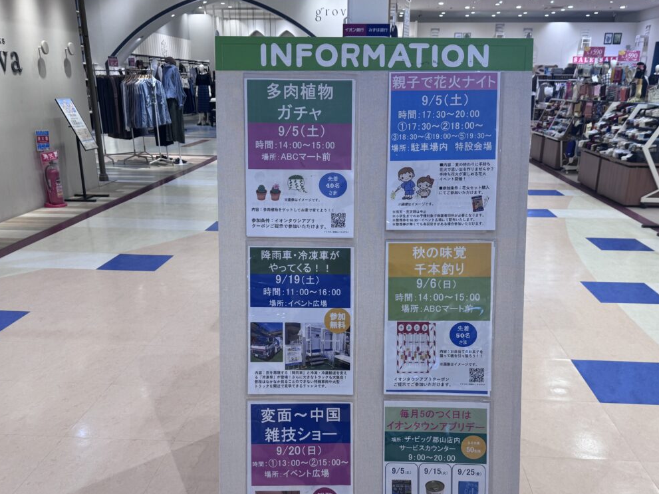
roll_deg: +0.1
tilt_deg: -20.4
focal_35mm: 31
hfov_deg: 58.3
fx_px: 590
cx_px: 342
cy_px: 302
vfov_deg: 45.1
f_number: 1.78
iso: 64
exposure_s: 1/155
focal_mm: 6.76
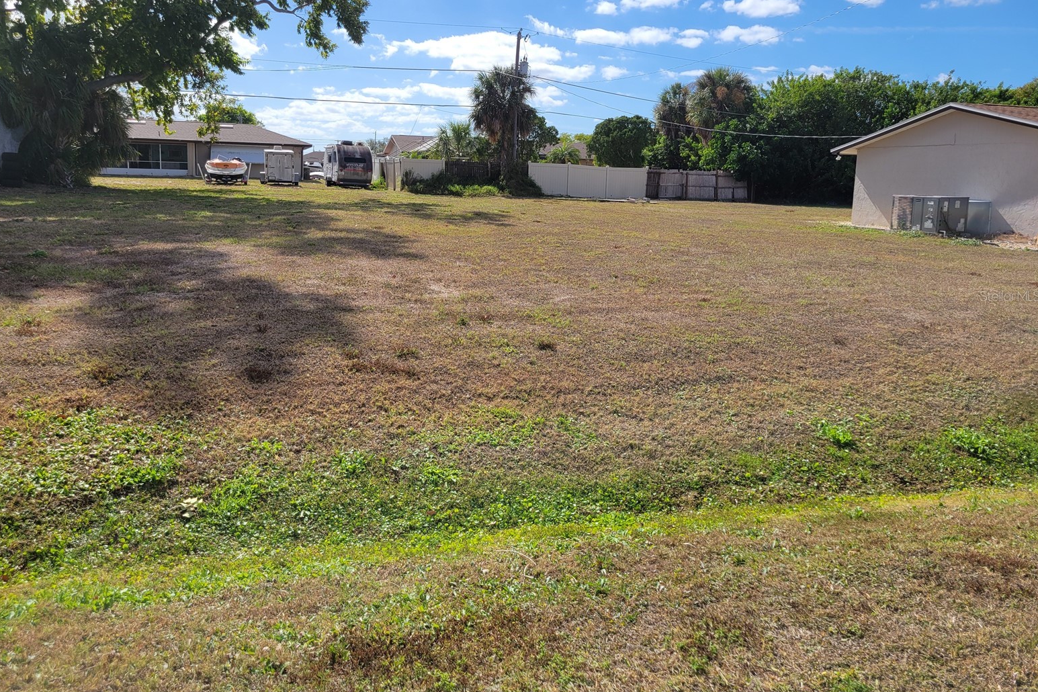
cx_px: 506
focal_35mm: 28
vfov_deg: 46.3
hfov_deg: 65.5
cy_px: 296
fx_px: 807
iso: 40
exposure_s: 1/3018
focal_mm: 5.4
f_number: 1.8
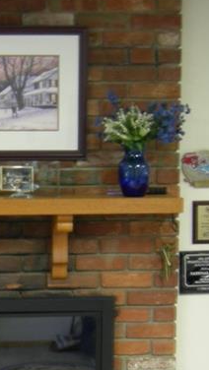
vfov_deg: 23.9
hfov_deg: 13.3
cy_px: 280
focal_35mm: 88
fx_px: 865
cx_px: -62
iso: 120
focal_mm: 8
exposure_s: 1/4.4
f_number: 2.8
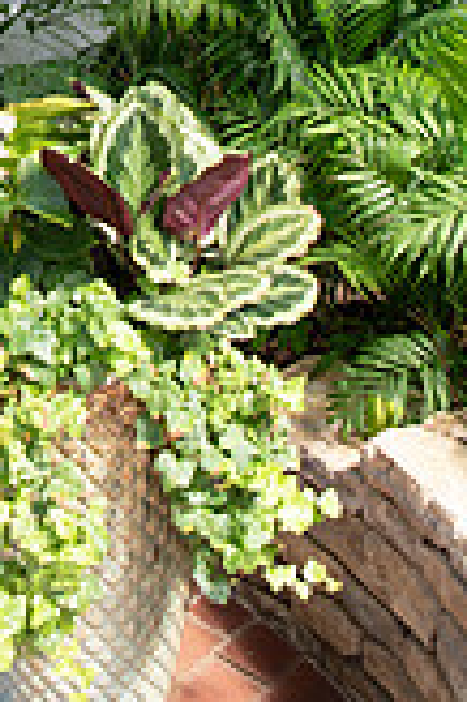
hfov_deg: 19.1
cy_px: -205
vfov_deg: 26.1
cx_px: -126
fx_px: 1287
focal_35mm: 66
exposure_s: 1/125
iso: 200
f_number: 3.5
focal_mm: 24
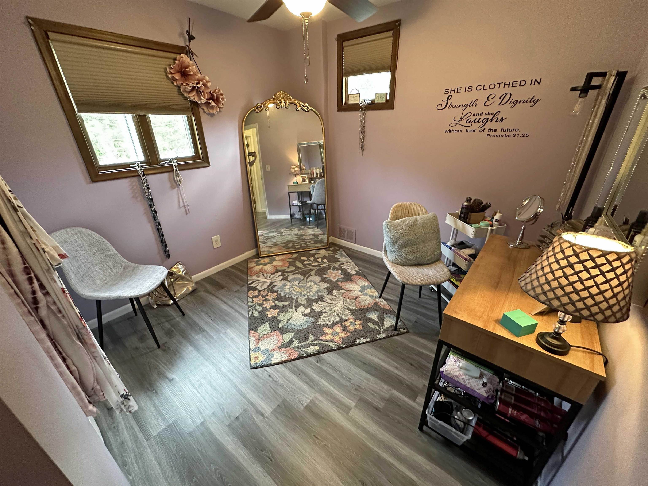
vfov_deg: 85.7
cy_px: 243
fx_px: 262
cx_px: 324
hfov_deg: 102.1
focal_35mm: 14
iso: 500
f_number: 2.2
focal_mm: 2.22
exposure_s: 1/60
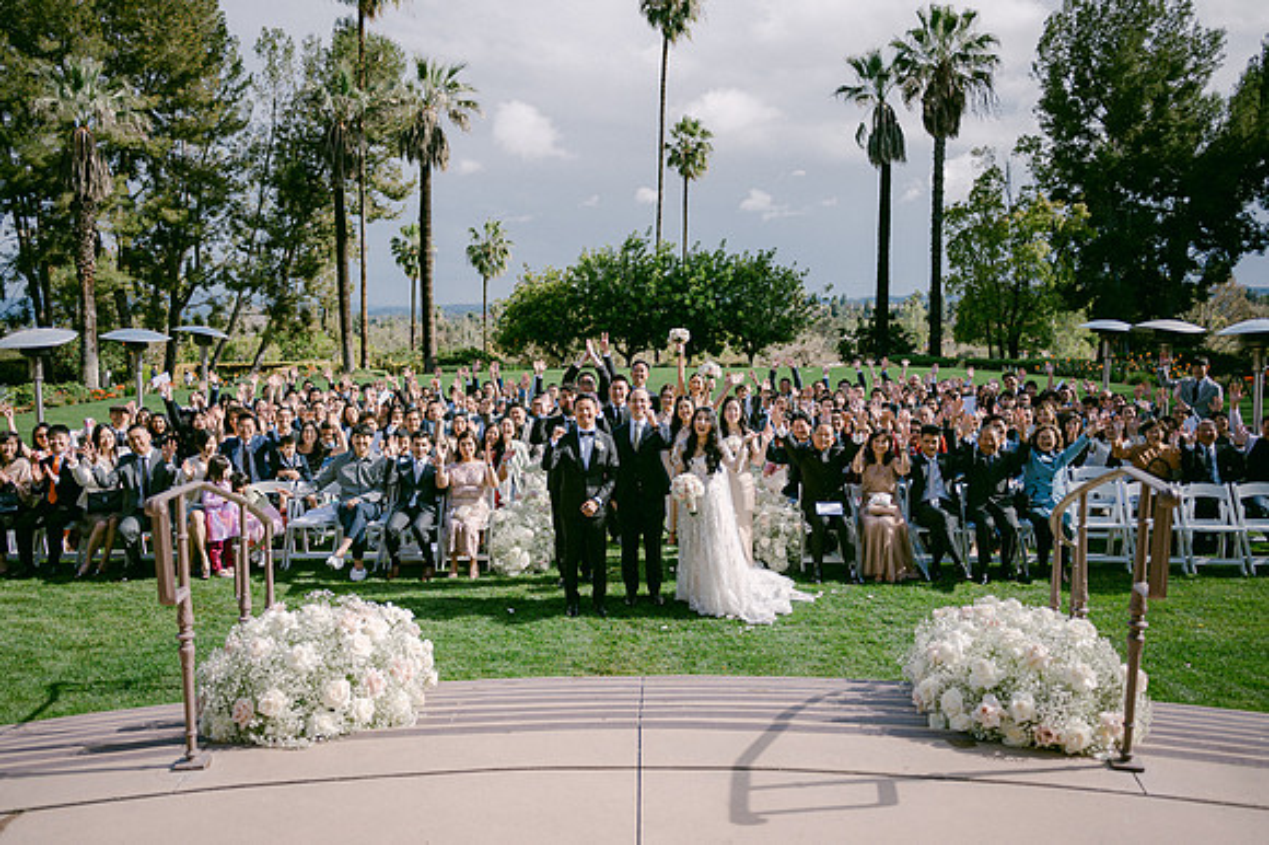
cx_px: 634
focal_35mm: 29
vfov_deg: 45.5
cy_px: 422
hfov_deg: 64.5
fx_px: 1006
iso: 100
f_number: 2.8
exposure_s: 1/2000
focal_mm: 28
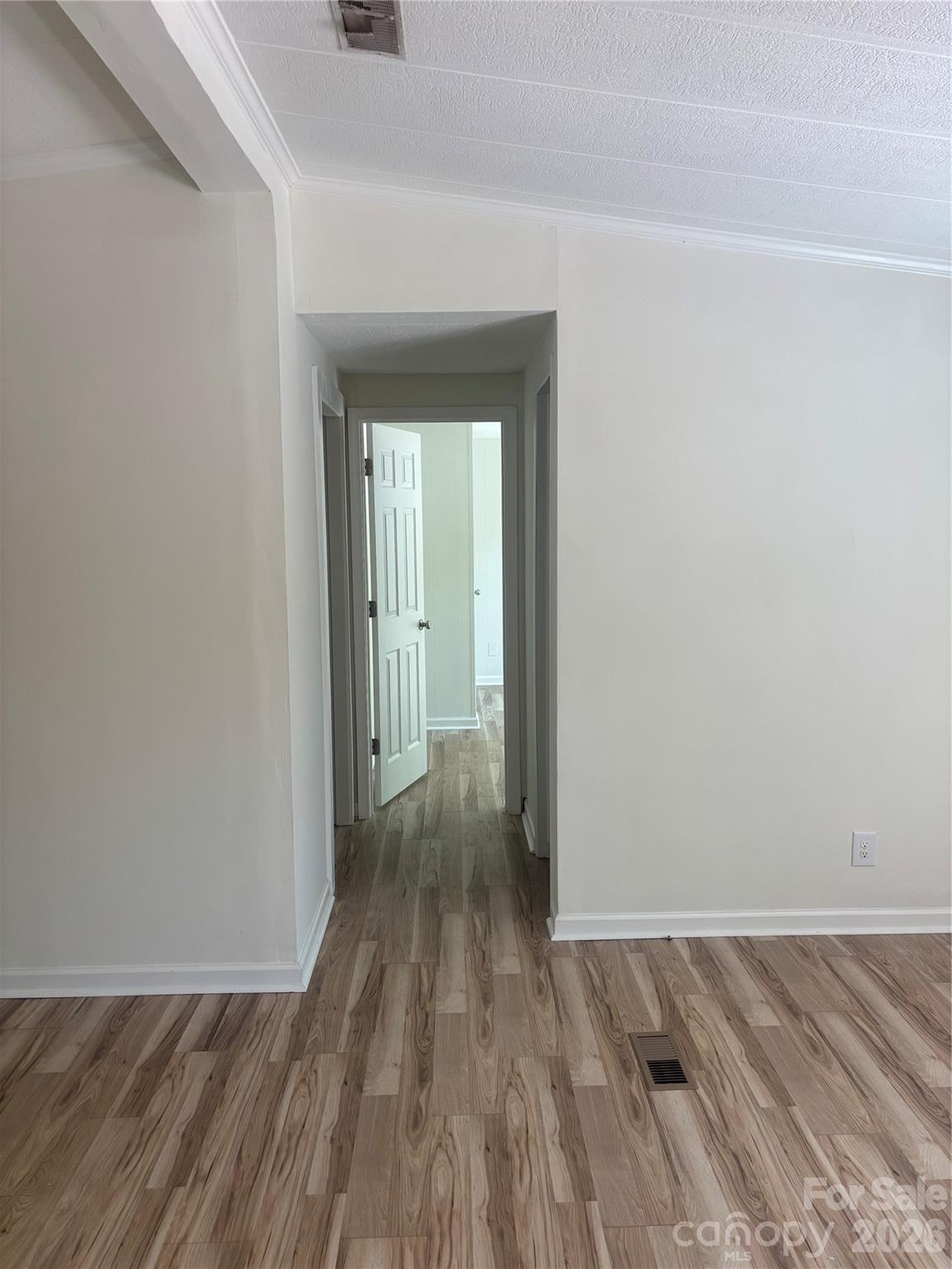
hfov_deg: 53.1
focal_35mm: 26
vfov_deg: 67.3
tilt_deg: -6.8
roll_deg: +0.5
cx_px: 476
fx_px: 953
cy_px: 634
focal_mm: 5.96
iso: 125
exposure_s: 1/120
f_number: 1.6
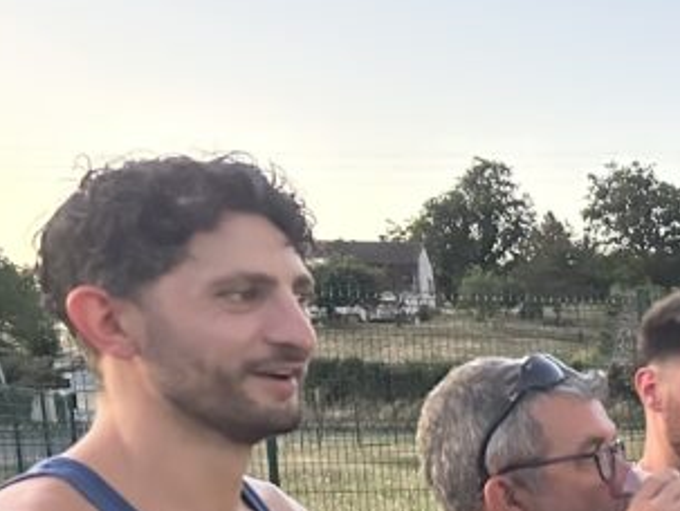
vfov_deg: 16.9
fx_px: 1593
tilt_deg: -9.9
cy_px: 706
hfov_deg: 19.6
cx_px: 1129
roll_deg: +1.0
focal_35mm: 81
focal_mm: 6.86
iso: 1000
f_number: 1.78
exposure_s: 1/39
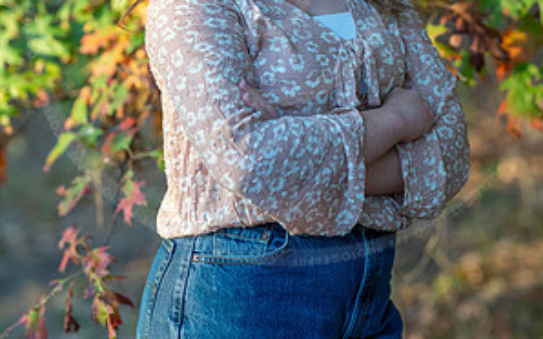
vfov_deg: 9.9
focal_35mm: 131
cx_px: 272
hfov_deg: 16.0
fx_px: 1938
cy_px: 29
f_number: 2
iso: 160
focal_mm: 85
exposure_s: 1/320
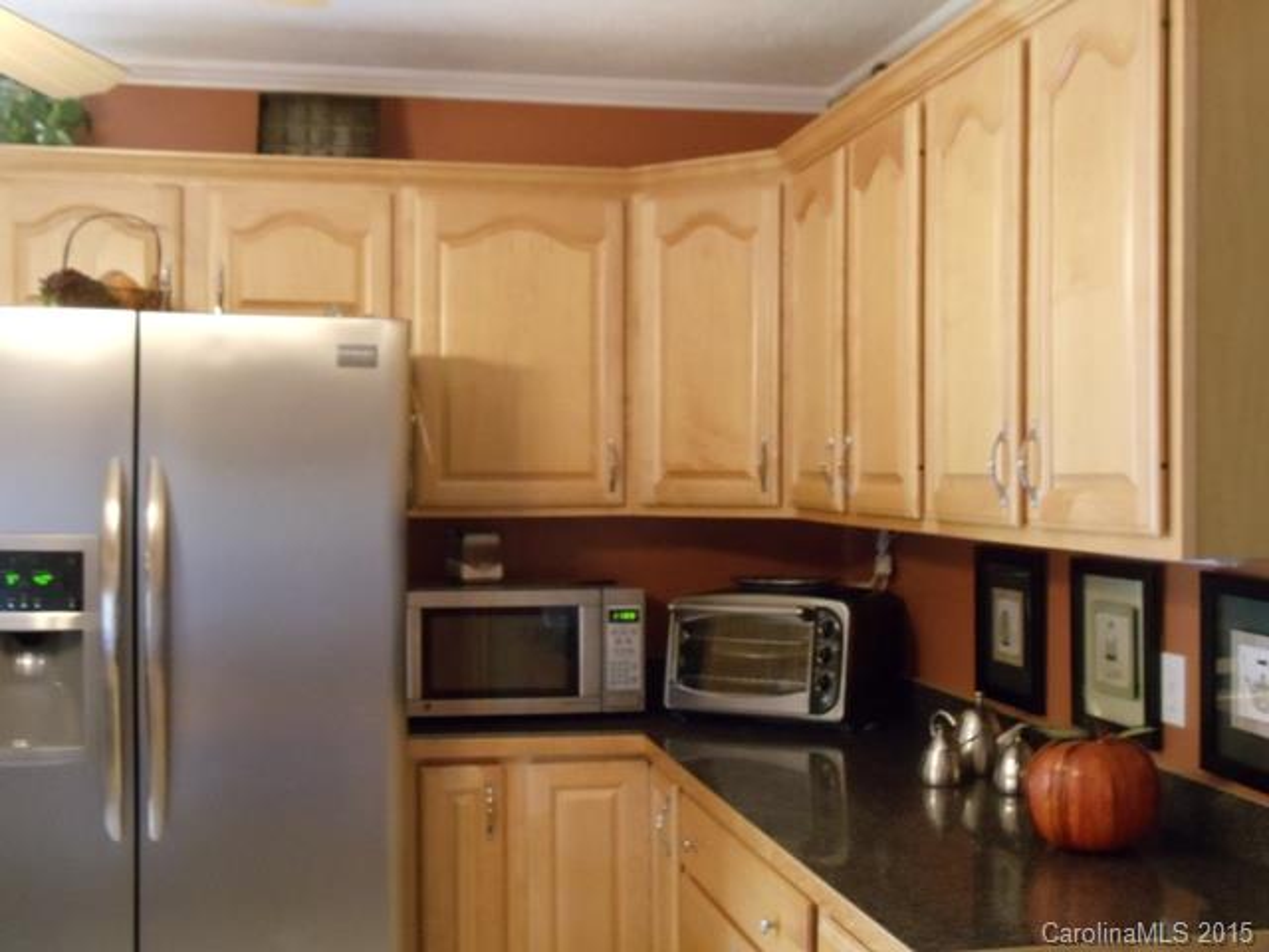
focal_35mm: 61
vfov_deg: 24.0
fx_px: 2236
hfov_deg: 31.7
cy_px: 476
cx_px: 634
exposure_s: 1/8
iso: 800
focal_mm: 8.3
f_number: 4.1
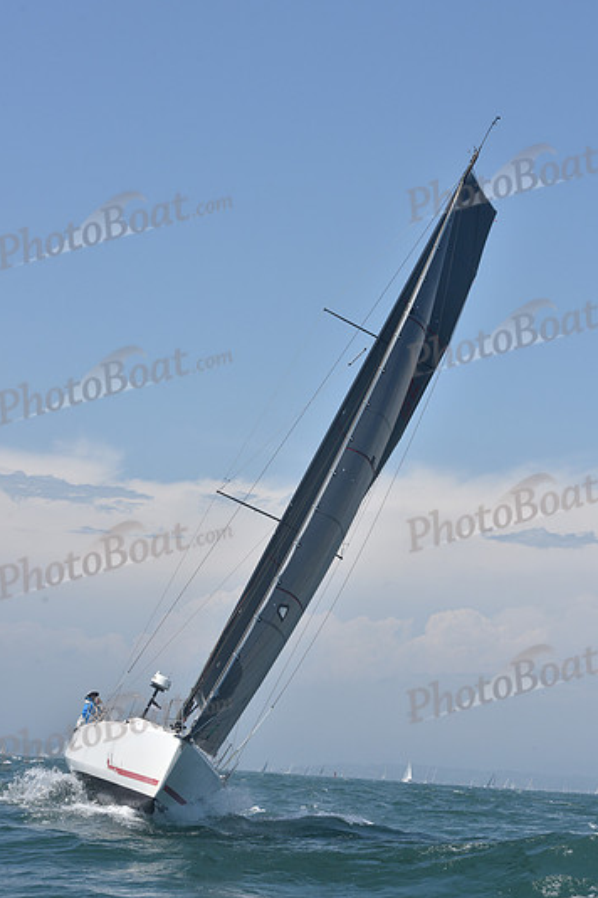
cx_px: 320
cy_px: 446
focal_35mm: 76
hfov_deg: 17.9
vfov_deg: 26.7
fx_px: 1894
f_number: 10
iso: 320
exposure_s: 1/1000
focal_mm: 70
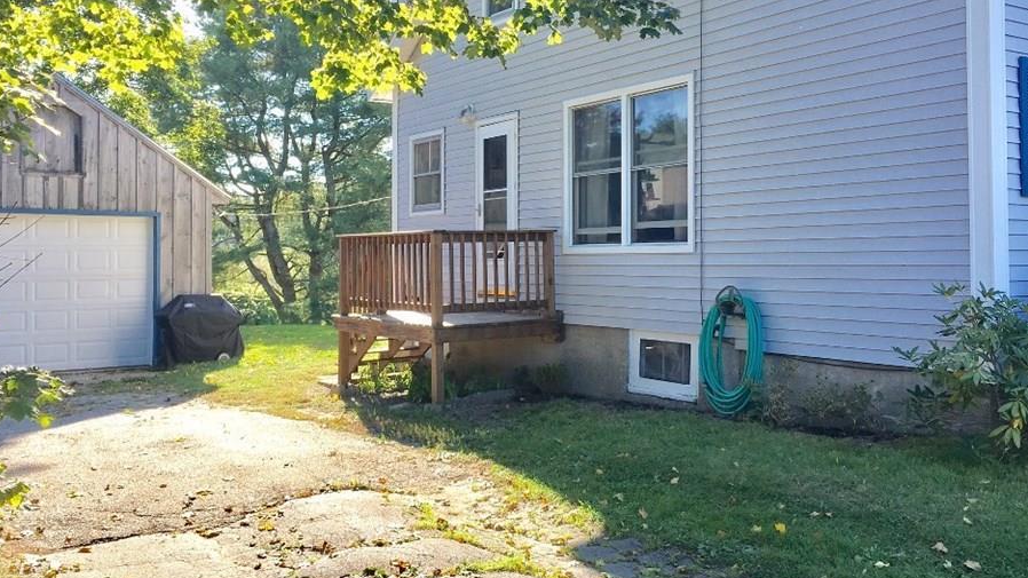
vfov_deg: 32.7
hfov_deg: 55.2
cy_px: 236
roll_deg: -0.3
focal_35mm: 36
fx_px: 981
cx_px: 468
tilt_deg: +0.9
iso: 25
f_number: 2.2
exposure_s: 1/398
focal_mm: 4.15
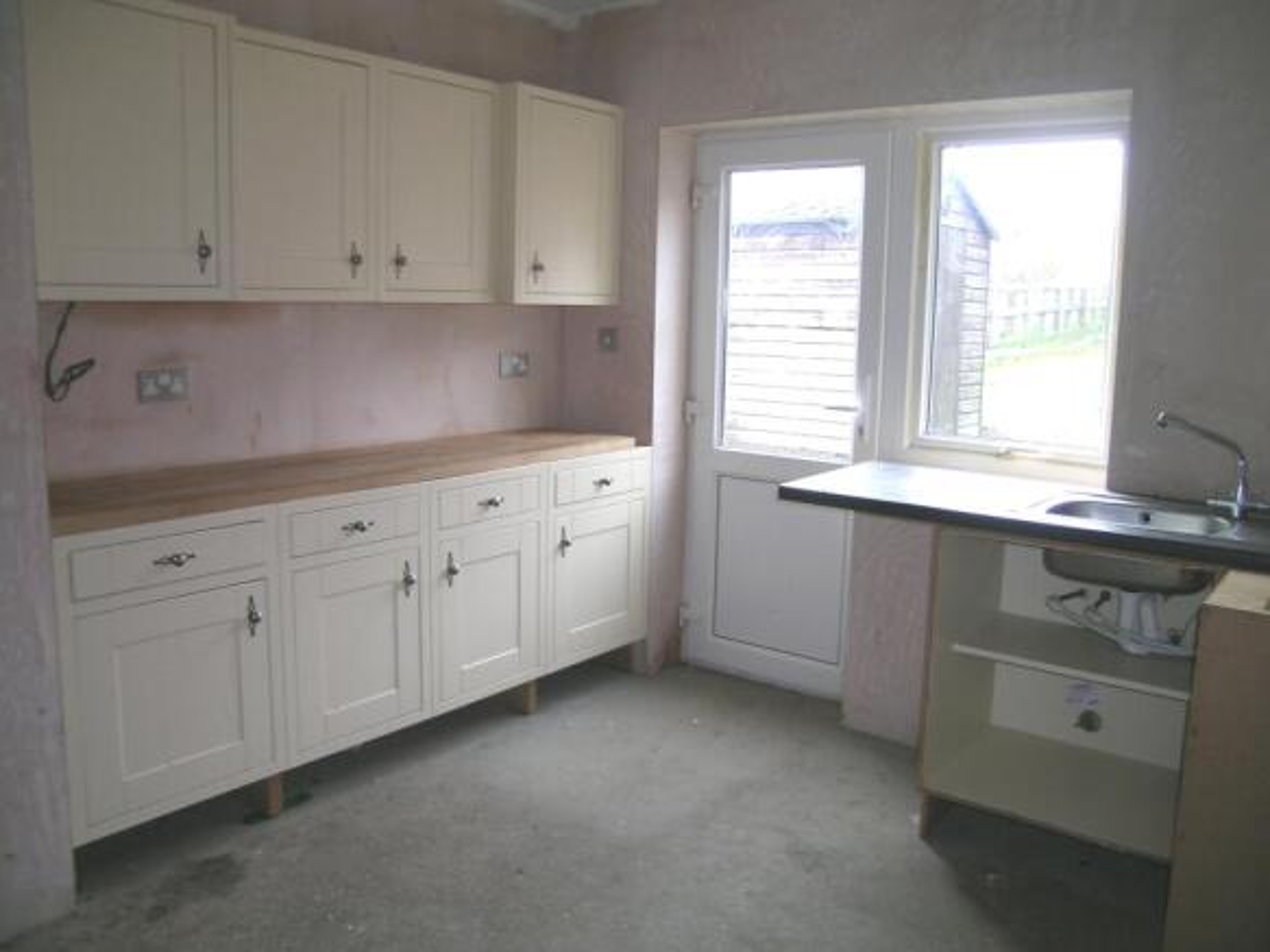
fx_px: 1027
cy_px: 476
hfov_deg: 63.5
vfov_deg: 49.7
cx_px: 635
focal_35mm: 28
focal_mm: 5.8
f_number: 2.8
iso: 50
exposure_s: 1/38.7
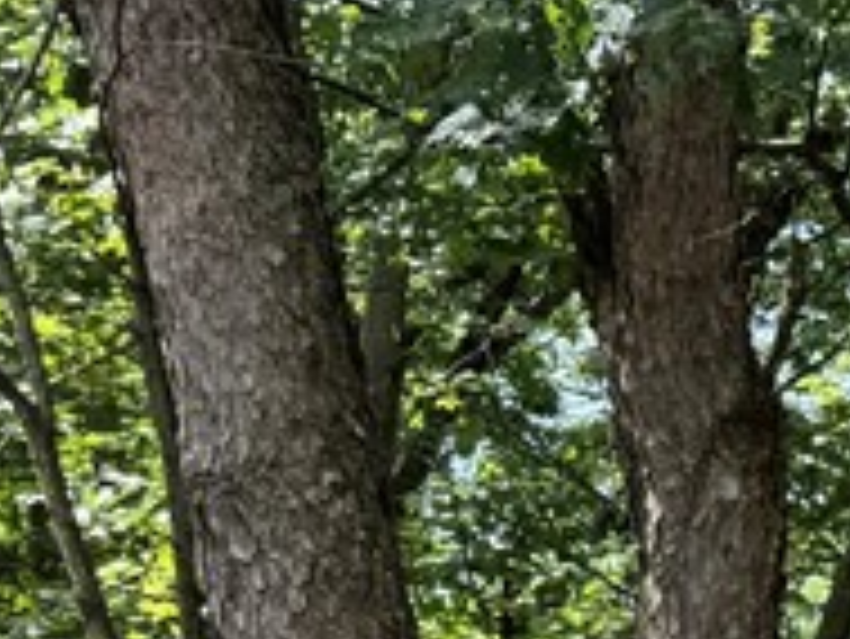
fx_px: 3194
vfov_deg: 10.2
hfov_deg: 12.2
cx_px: 2015
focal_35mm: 130
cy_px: 1436
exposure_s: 1/558
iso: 80
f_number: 1.78
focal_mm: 6.76
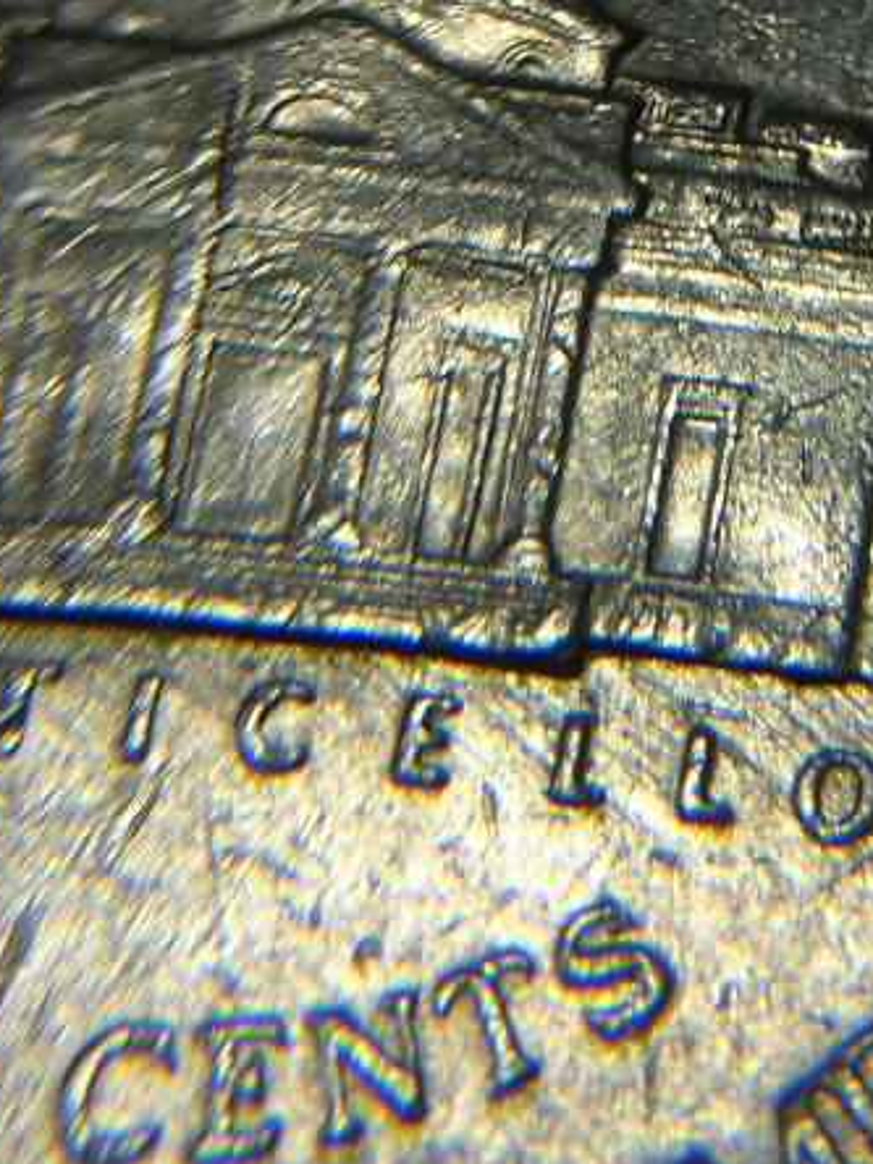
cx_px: 758
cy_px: 543
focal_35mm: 101
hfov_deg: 14.5
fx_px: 3396
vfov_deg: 19.4
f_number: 3.6
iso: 100
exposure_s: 1/104
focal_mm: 9.1
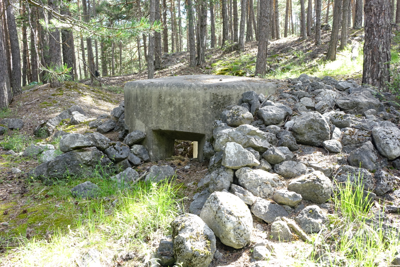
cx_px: 200
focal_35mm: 33
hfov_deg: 57.2
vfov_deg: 40.0
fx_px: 367
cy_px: 134
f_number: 8
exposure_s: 1/20
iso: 400
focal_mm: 12.03
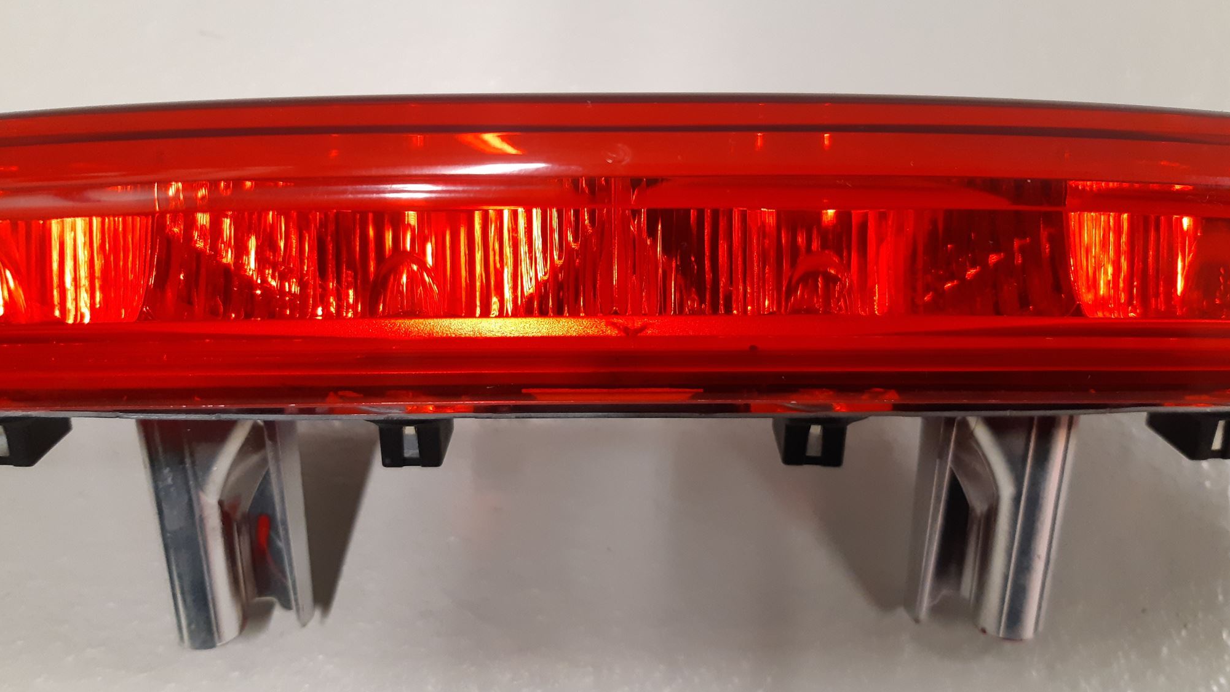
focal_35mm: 29
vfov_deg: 40.2
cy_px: 324
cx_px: 609
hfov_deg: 66.1
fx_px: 946
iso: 250
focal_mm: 3.93
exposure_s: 1/50
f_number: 1.7
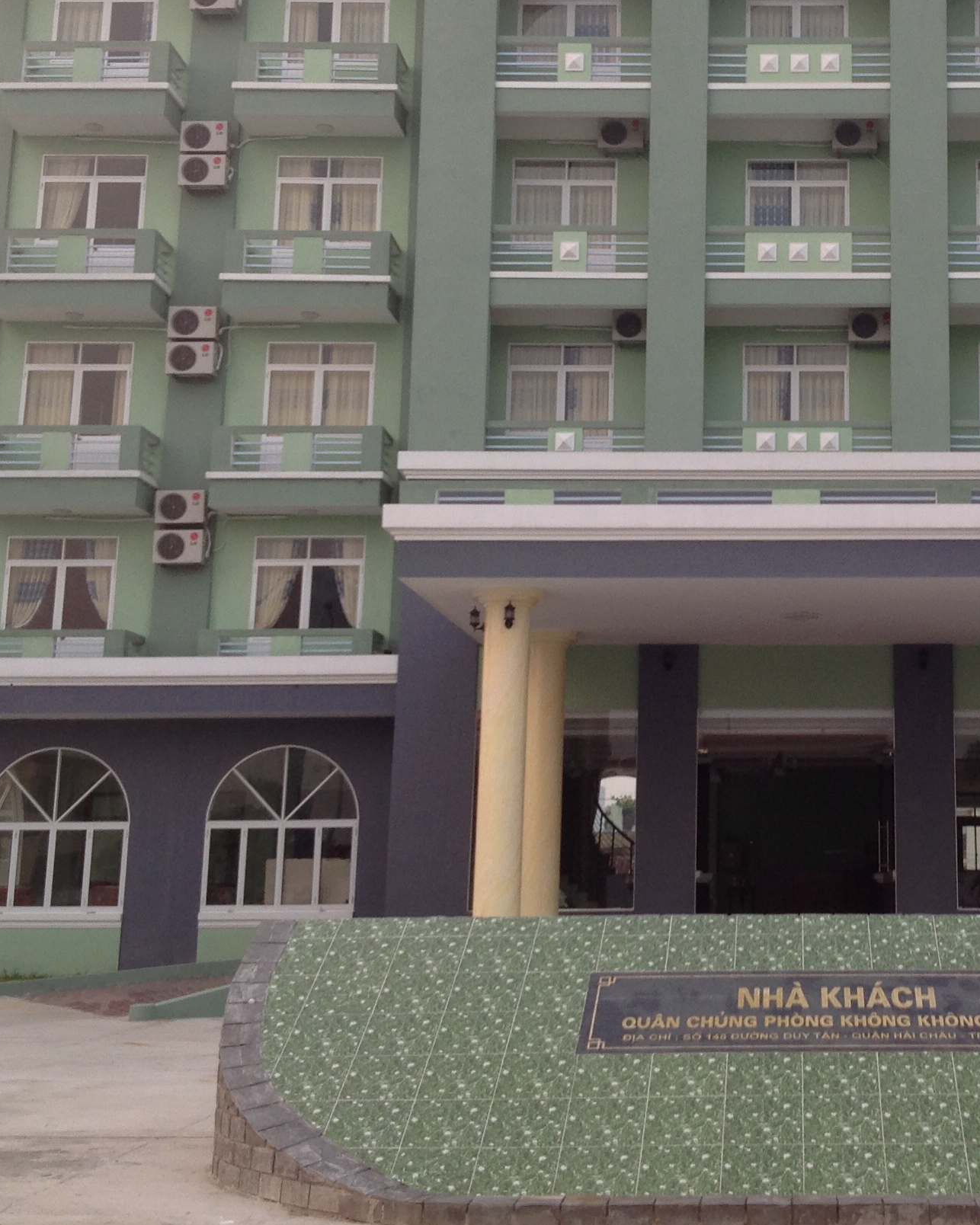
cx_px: 793
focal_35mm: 55
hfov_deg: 27.0
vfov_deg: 34.1
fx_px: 1994
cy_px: 504
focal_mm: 4.28
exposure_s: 1/120
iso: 64
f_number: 2.4
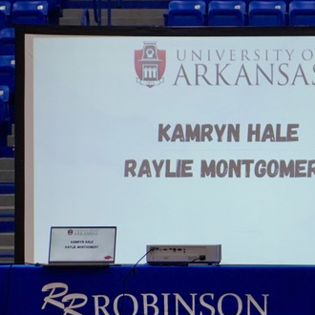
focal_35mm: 198
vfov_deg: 8.8
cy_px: 255
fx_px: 2038
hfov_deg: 8.8
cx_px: 337
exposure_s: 1/160
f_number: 5.6
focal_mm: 50
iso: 1000
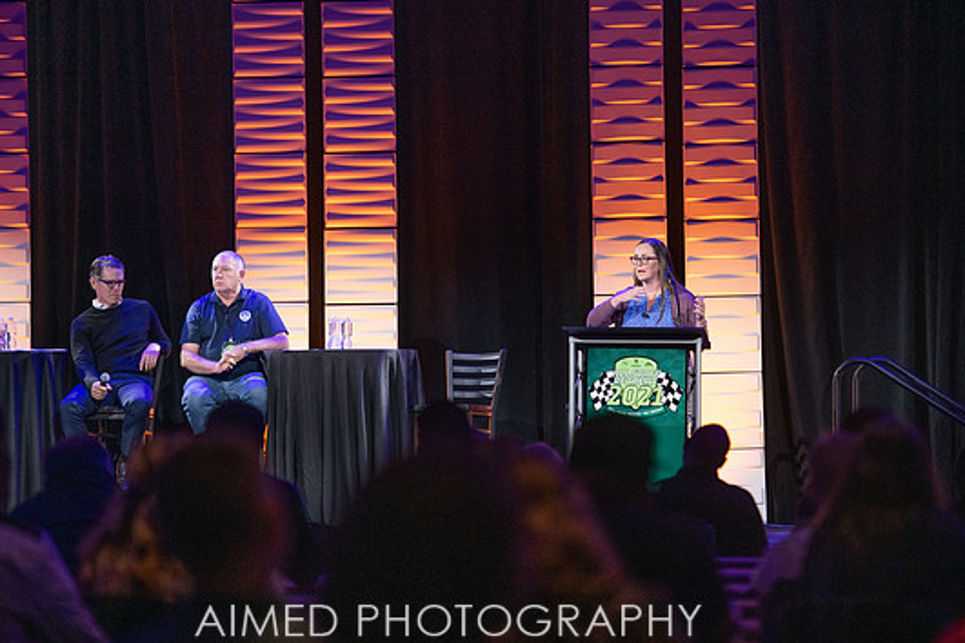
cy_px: 289
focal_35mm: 177
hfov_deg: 11.6
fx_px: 4744
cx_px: 474
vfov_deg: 7.8
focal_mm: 155
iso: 1600
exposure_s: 1/320
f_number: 3.2
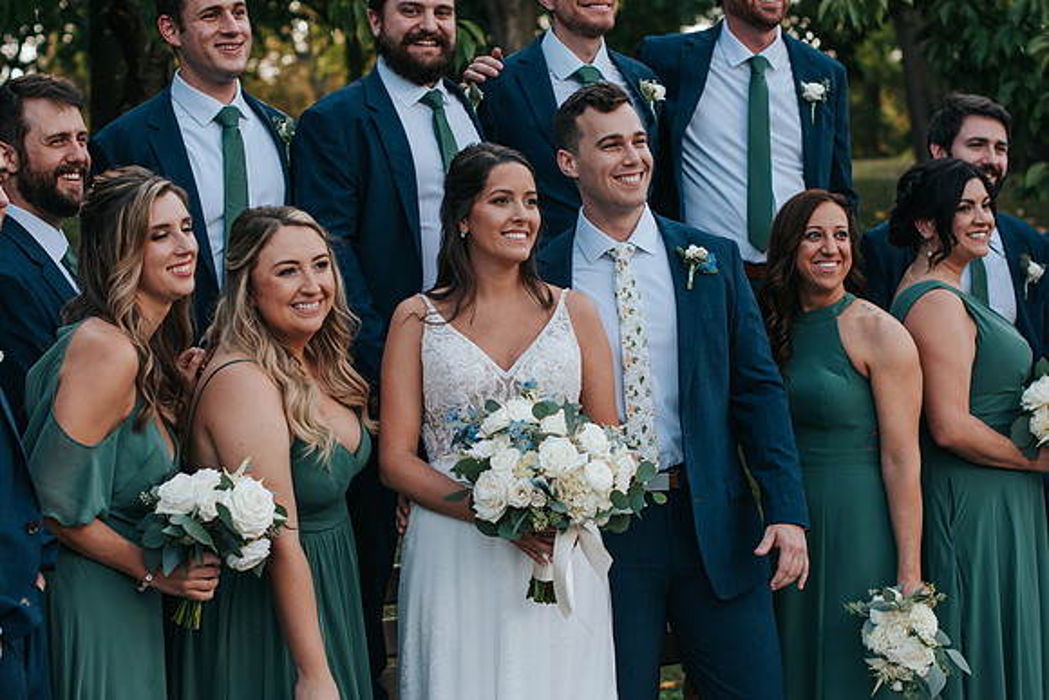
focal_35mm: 75
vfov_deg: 18.2
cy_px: 350
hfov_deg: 27.0
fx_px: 2186
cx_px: 524
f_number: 3.2
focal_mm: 50
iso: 100
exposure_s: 1/400
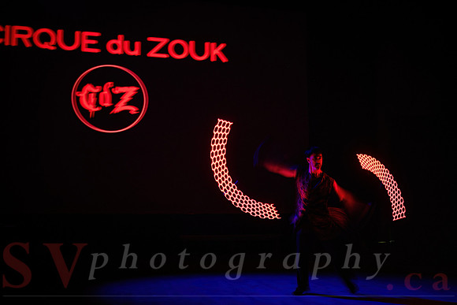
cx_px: 257
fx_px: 529
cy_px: 172
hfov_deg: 46.7
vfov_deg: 32.1
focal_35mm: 42
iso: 400
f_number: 4
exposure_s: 1/6
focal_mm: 37
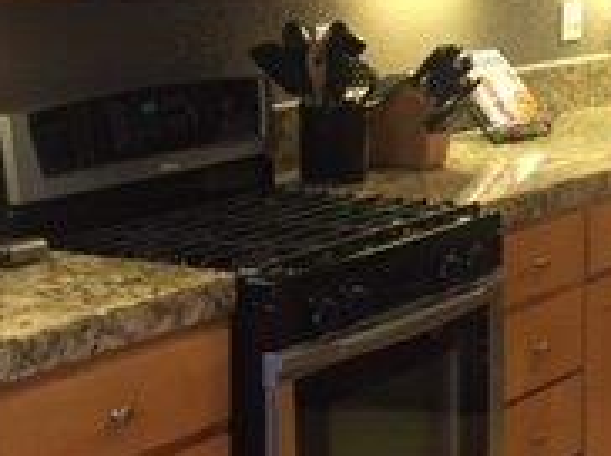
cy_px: -74
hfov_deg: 18.6
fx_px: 1798
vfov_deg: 14.1
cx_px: 658
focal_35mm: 102
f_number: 2.2
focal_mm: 4.15
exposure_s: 1/30
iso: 160
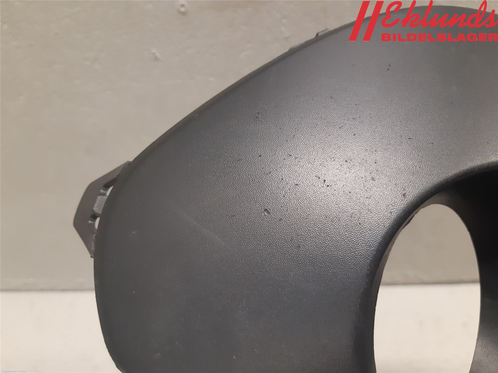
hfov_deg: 67.3
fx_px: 374
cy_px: 186
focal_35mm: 26
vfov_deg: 53.1
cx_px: 249
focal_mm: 3.93
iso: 250
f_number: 1.7
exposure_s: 1/50
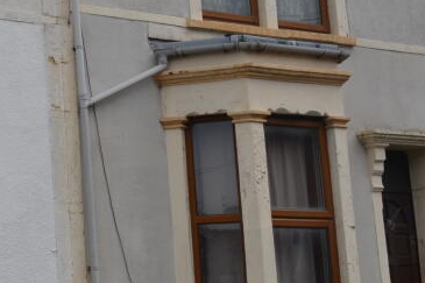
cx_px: -169
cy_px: 31
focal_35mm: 101
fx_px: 1192
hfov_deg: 18.4
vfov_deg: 13.4
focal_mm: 24
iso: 100
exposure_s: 1/250
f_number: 8
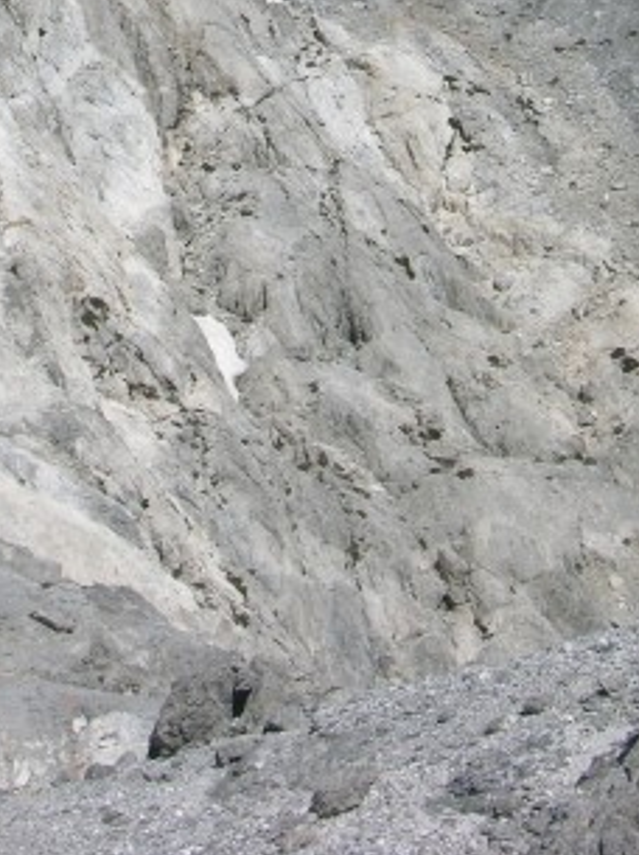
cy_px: -207
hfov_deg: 12.7
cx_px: 235
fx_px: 2861
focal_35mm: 116
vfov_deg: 16.2
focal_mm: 11.6
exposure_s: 1/285
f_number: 7.5
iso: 50
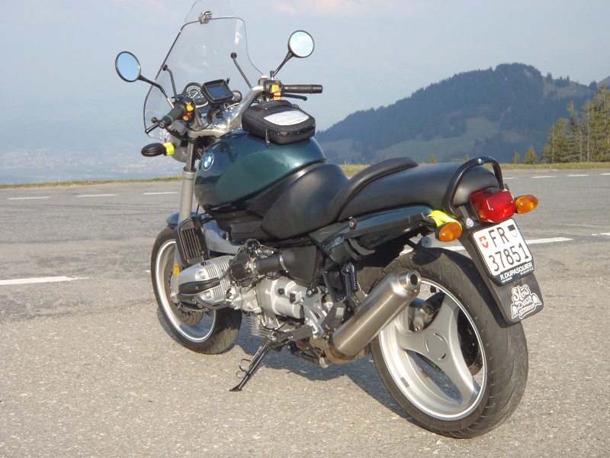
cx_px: 305
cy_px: 229
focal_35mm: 57
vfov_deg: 25.7
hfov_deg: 33.8
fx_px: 1004
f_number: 5
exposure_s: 1/500
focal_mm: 10.34
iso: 200
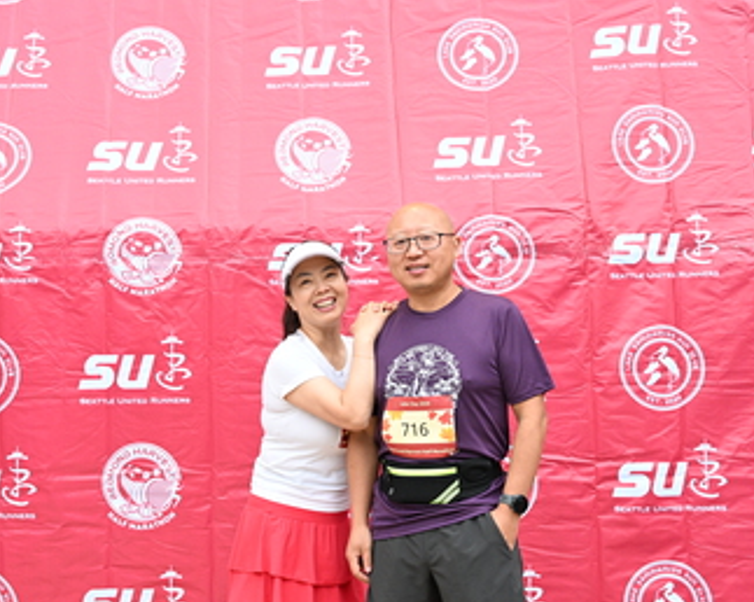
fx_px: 1088
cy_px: 349
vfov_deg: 30.9
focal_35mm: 49
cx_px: 352
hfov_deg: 38.2
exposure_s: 1/320
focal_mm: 30.5
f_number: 4
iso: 2000
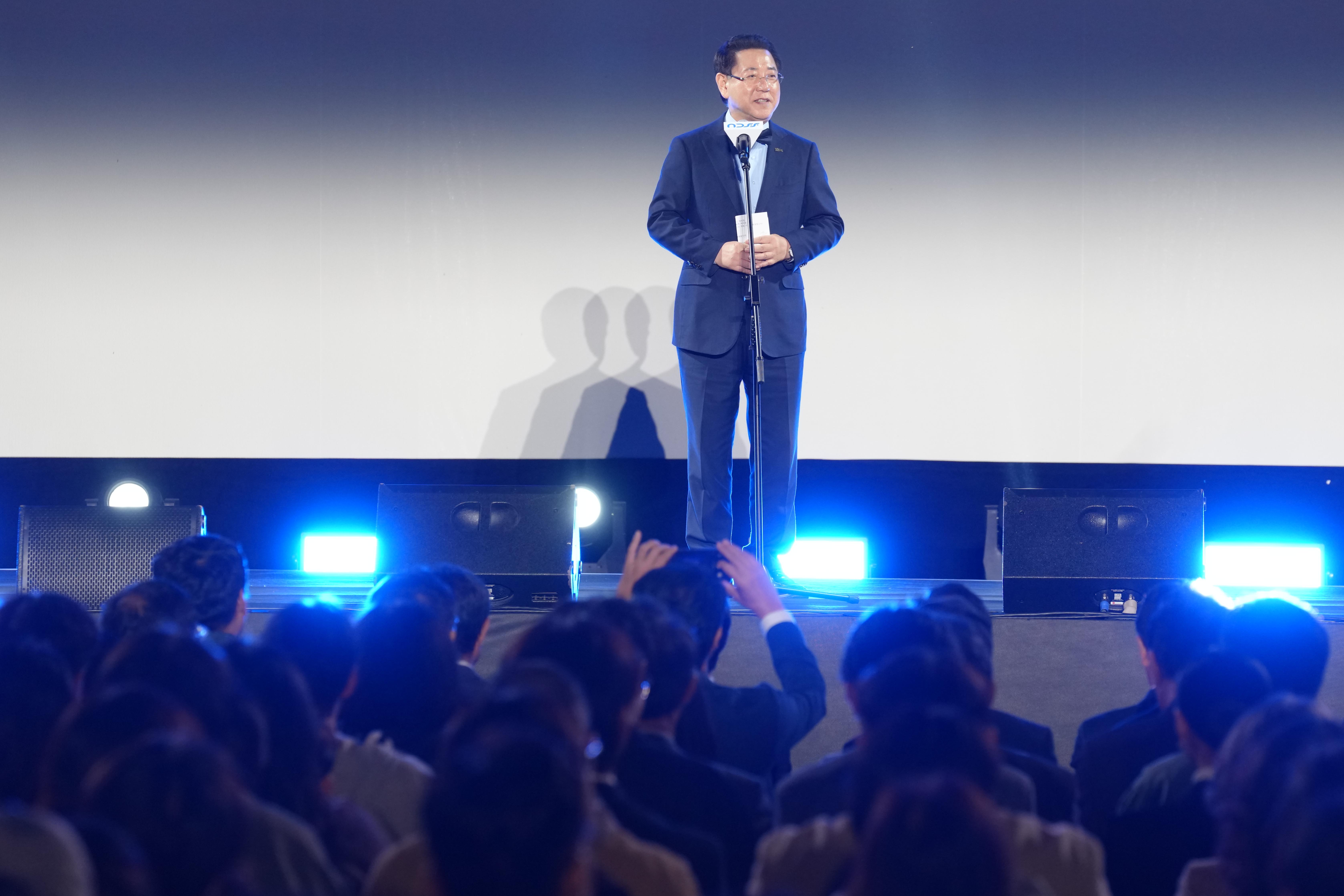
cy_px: 329
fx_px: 9593
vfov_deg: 5.3
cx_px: 730
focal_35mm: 257
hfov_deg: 8.0
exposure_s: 1/200
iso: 2000
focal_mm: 200
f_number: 5
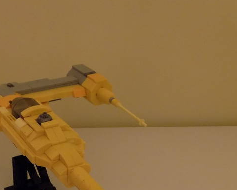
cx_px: 50
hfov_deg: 33.3
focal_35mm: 55
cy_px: 161
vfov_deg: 26.9
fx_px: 386
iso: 400
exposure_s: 1/6
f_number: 3.3
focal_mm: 5.3
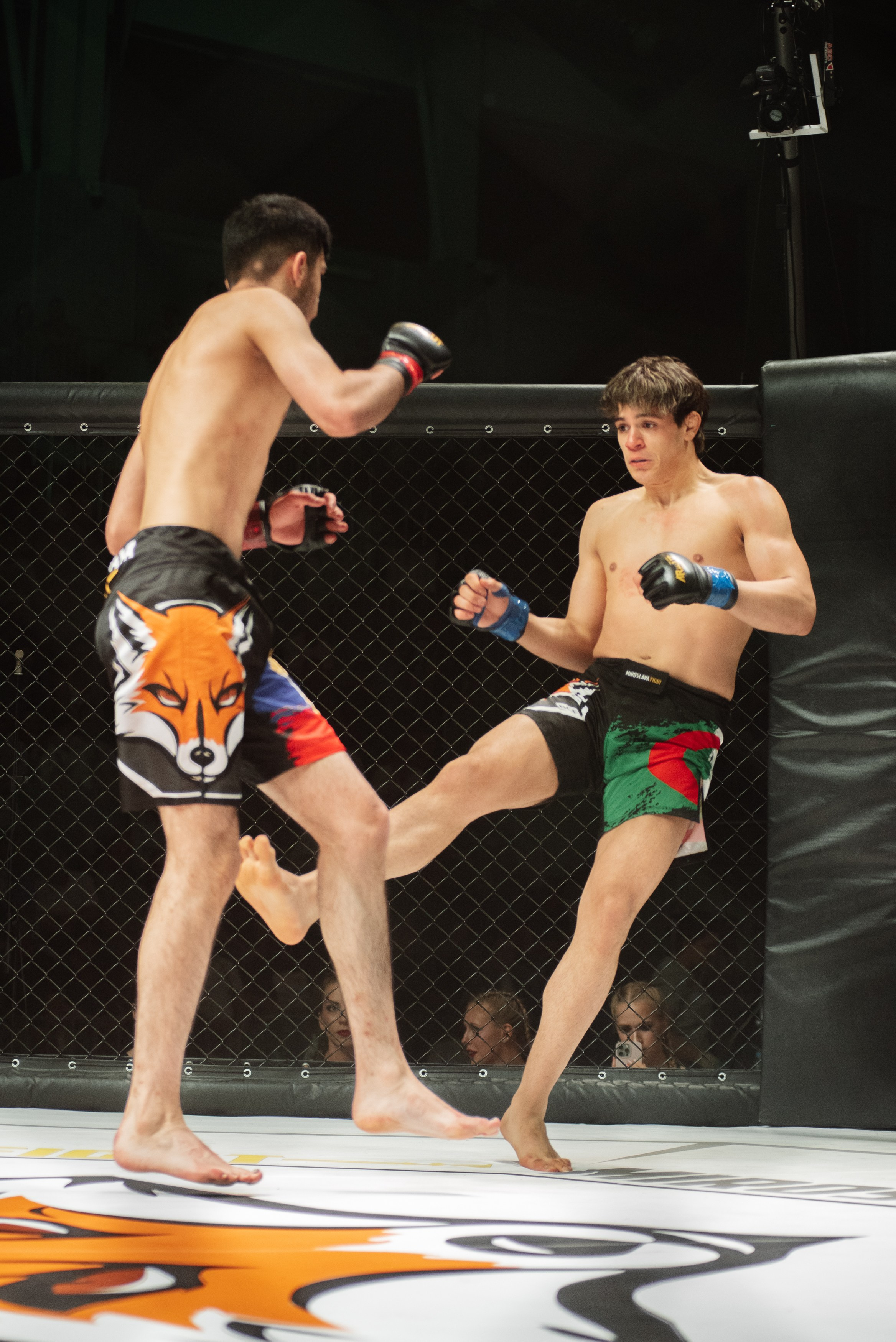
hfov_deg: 17.1
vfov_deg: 25.4
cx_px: 448
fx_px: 2984
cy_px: 671
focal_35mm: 80
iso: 2000
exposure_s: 1/640
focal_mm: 80
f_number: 4
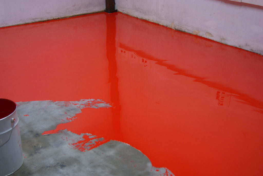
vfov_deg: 29.9
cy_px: 88
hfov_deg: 43.6
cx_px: 132
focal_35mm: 45
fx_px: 329
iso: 400
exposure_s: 1/40
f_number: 4.5
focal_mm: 30
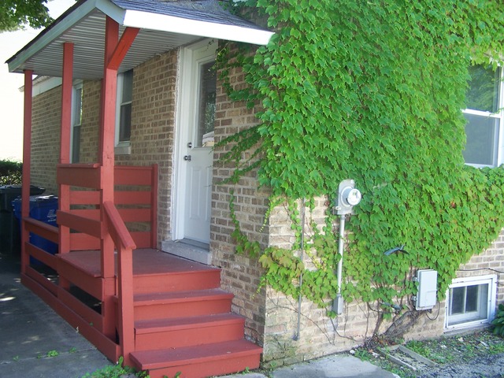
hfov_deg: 49.0
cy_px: 189
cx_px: 252
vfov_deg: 37.7
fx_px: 553
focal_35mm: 38
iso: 80
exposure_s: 1/100
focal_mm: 6.3
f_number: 2.8
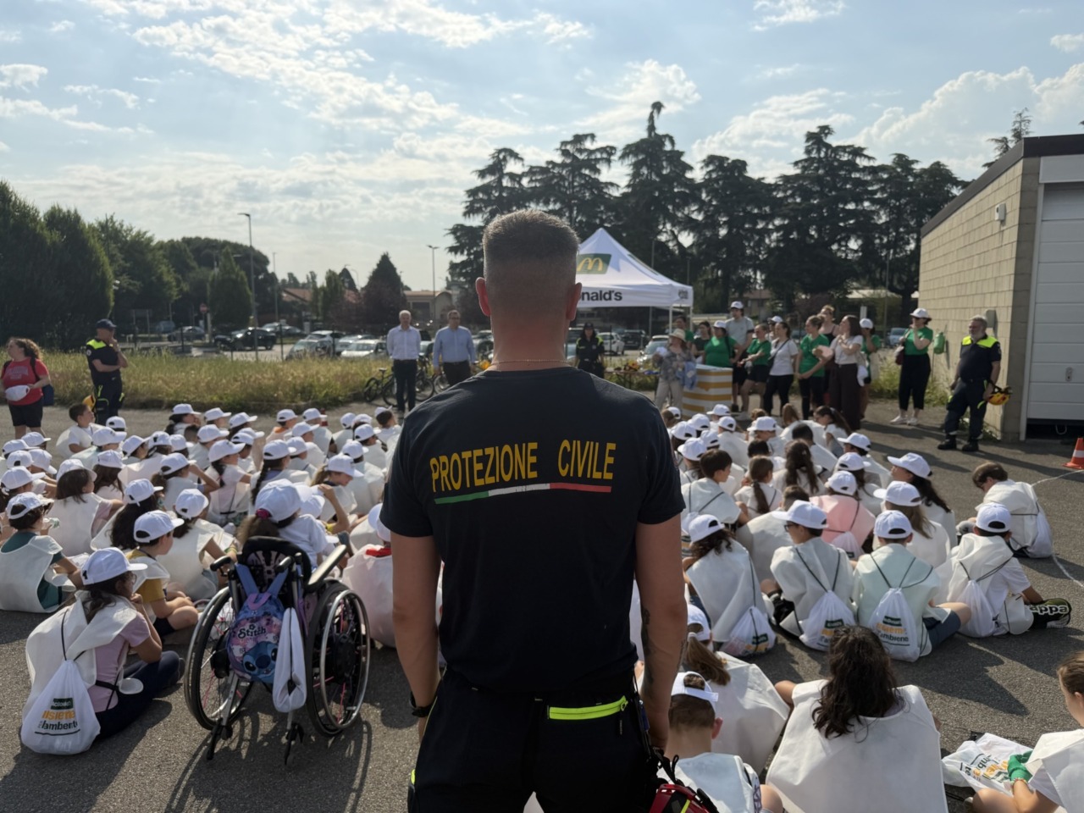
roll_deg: +0.0
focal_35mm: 24
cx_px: 542
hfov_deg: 71.6
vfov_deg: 56.8
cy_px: 406
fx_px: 752
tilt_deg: -7.0
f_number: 1.78
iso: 80
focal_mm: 6.76
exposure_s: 1/9091
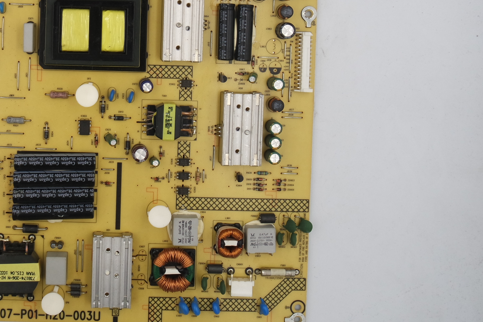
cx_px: 113
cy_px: 45
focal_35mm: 53
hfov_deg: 36.5
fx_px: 711
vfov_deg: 24.9
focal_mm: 11
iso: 160
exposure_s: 1/100
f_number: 5.6
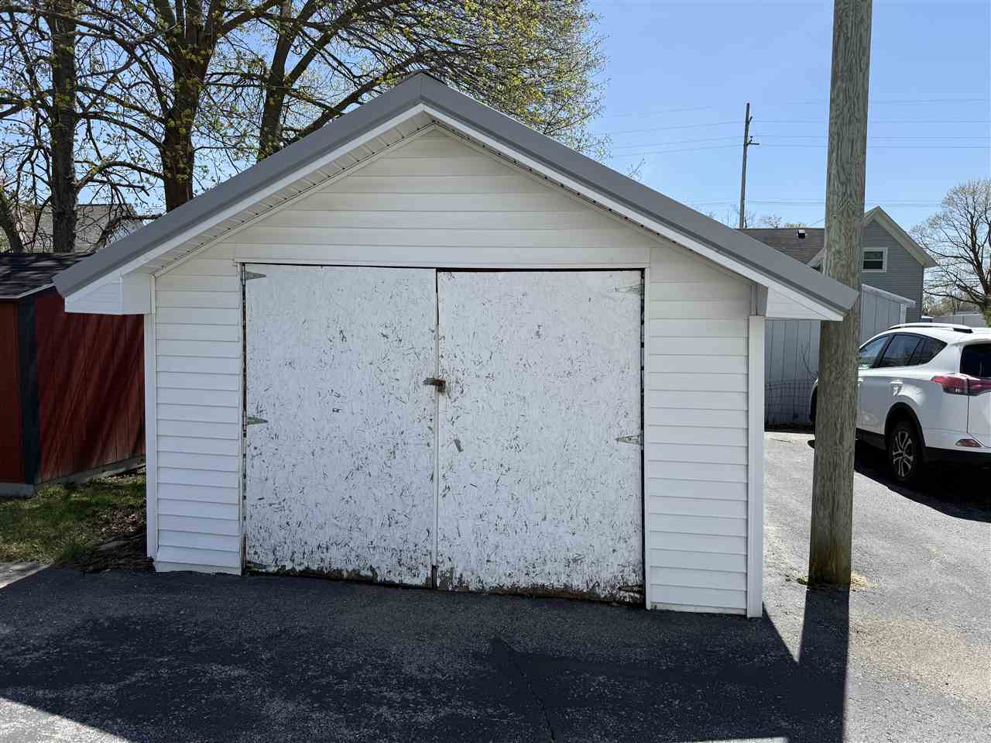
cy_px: 372
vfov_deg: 56.8
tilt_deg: -3.1
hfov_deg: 71.6
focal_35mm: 24
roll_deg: -1.8
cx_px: 496
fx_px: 687
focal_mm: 6.76
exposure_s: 1/4167
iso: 80
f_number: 1.78
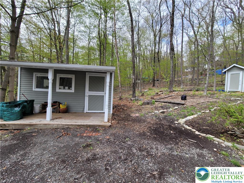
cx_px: 122
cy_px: 92
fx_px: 92
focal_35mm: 13
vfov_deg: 89.9
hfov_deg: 106.2
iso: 64
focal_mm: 2.2
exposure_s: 1/703
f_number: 2.2
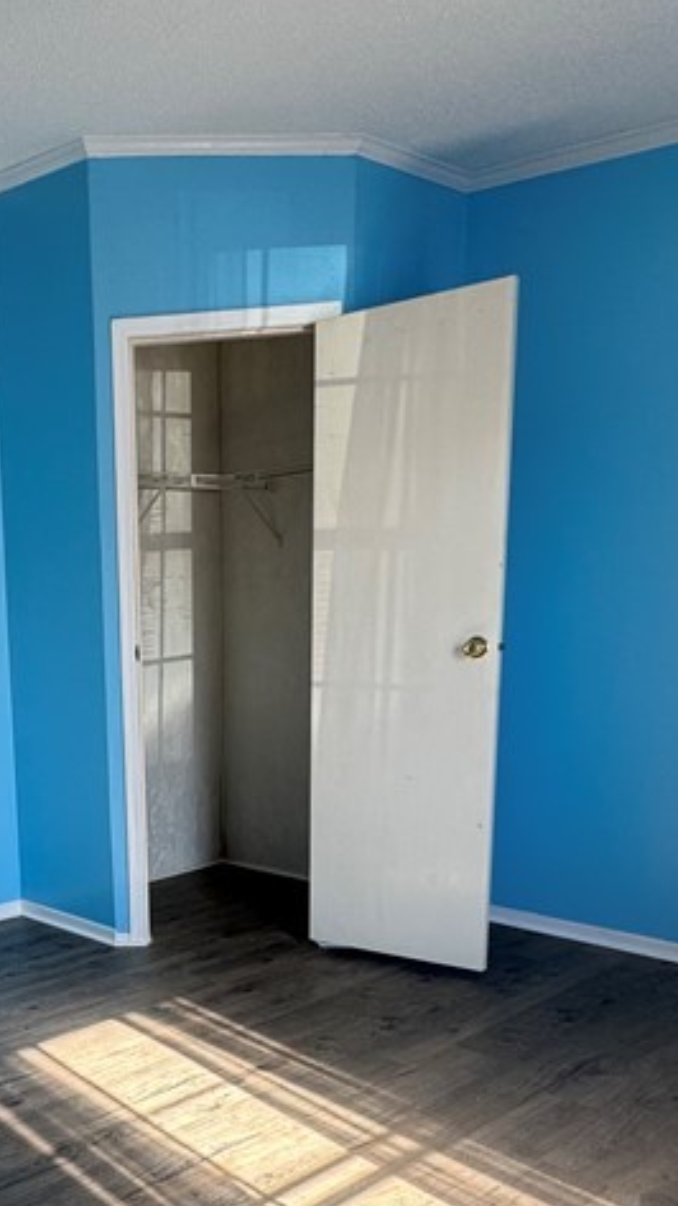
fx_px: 1055
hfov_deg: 33.7
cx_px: 69
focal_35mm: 33
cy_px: 836
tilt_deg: -12.0
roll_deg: +2.4
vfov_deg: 57.7
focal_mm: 2.22
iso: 64
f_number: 2.2
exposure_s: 1/99
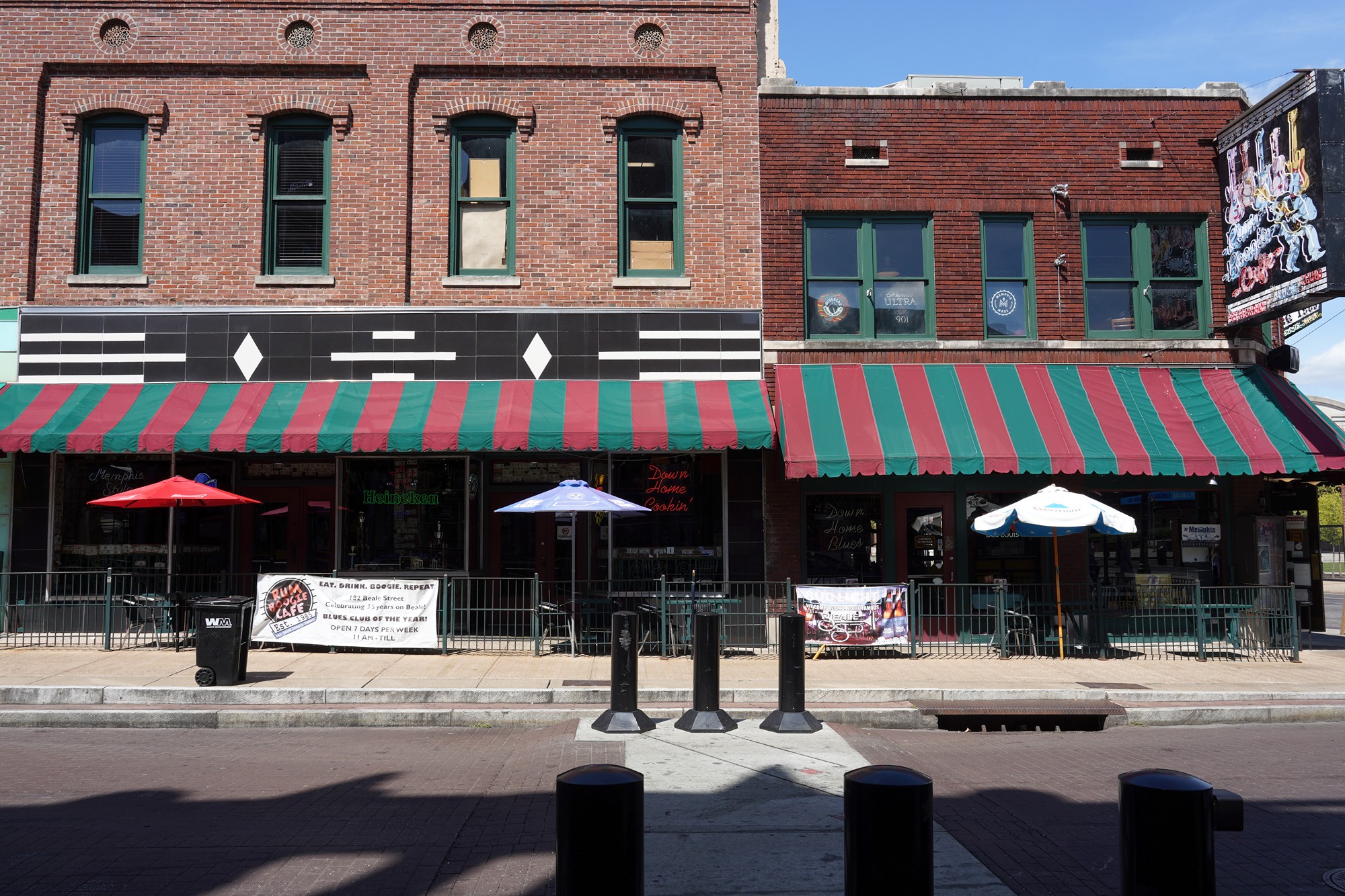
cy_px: 448
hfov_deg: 65.5
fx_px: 1046
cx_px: 672
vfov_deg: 46.4
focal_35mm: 28
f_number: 13
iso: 100
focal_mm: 28
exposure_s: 1/100
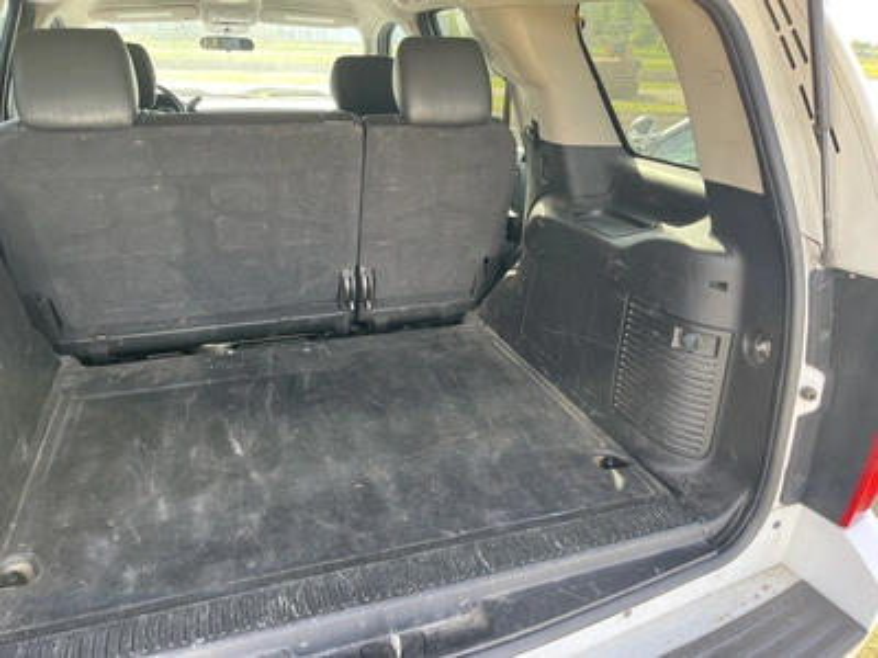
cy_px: 329
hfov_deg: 67.3
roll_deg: -2.0
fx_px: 659
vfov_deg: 53.1
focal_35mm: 26
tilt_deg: -19.9
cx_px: 439
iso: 64
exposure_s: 1/134
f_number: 1.6
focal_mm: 5.1
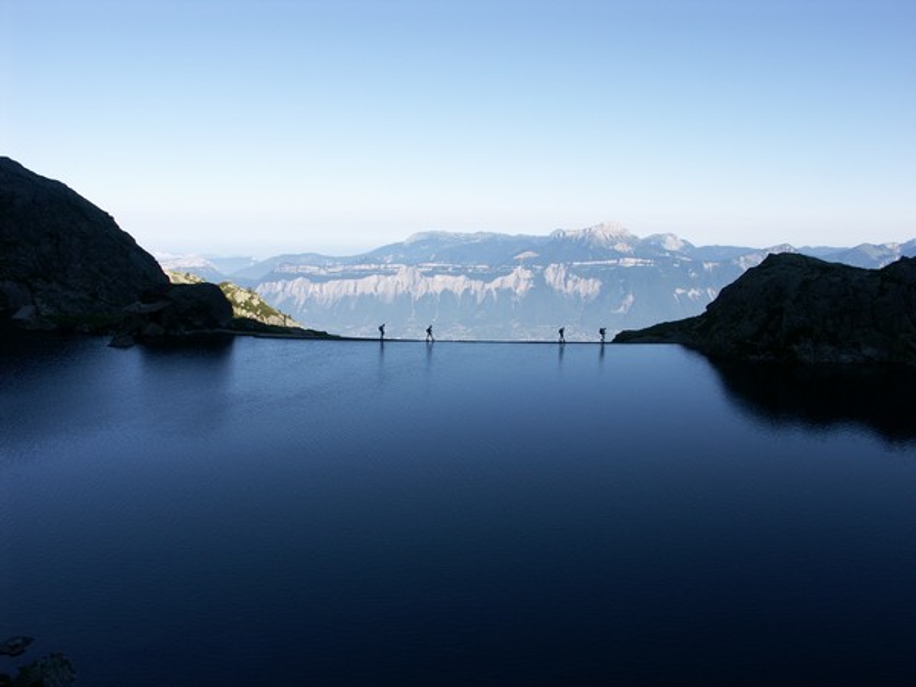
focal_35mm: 32
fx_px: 847
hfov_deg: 56.8
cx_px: 458
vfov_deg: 44.2
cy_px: 344
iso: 64
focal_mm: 8.29
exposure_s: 1/250
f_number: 6.3
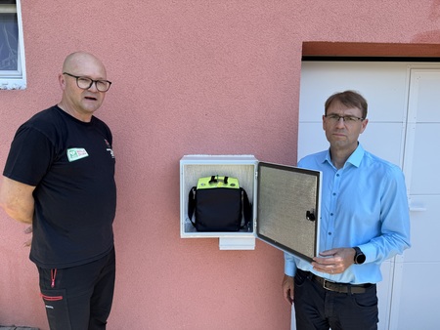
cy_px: 165
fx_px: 305
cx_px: 220
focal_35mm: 24
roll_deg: -0.6
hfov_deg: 71.6
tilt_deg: -8.0
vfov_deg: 56.9
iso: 80
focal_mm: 6.76
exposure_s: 1/1174
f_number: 1.78
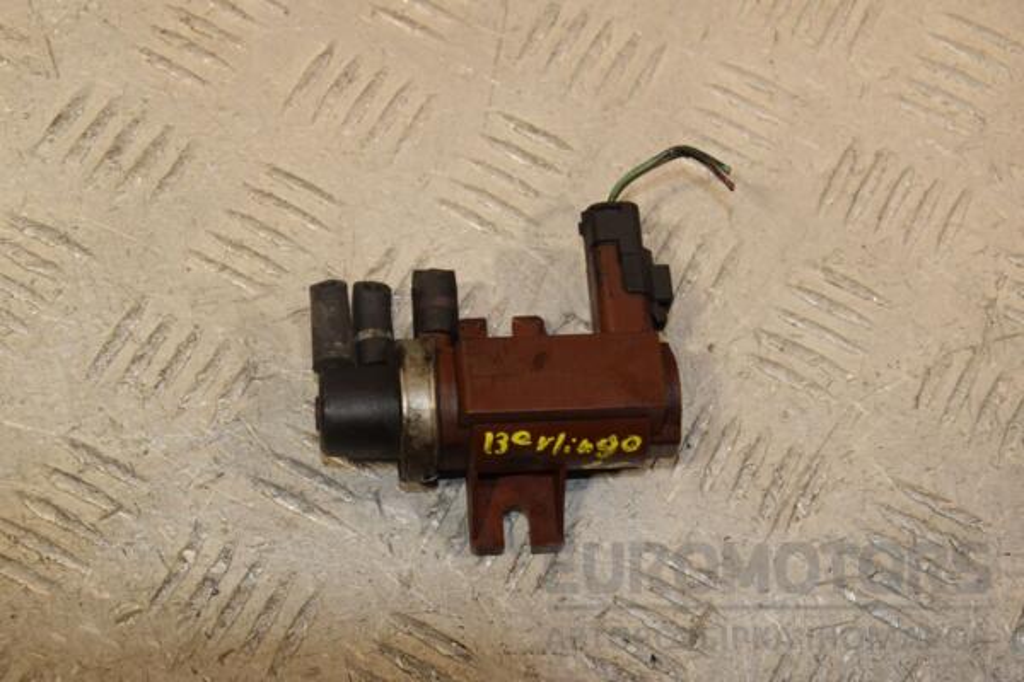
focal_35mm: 72
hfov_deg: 28.1
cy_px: 341
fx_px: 2048
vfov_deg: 18.9
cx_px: 512
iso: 800
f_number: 9
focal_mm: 48
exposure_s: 1/200
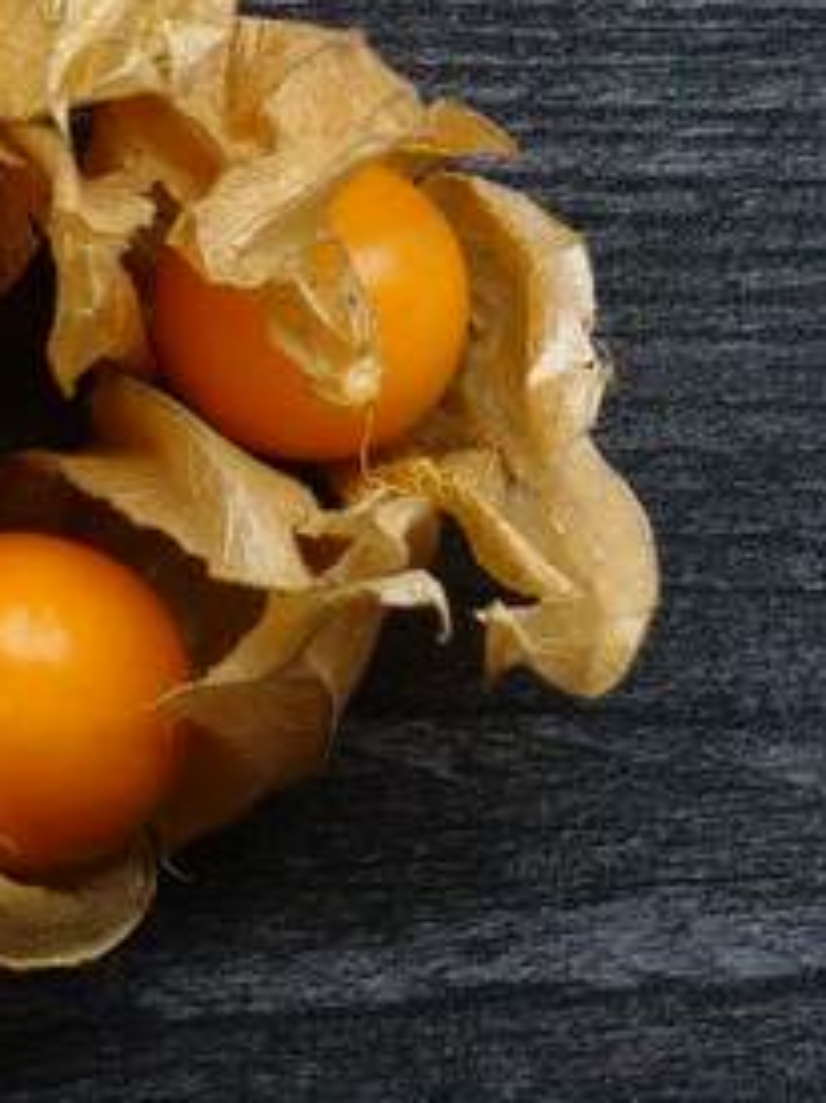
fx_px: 8533
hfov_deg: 5.3
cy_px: -654
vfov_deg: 7.2
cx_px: -1413
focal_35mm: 268
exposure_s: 1/60
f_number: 3.4
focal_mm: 23
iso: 200
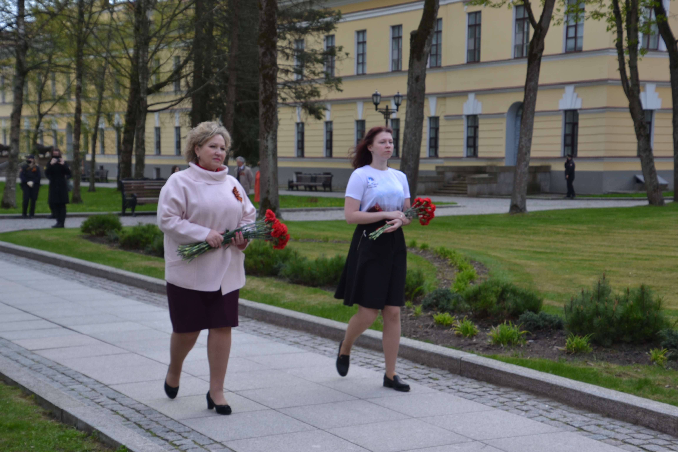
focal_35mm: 57
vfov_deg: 23.8
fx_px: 1073
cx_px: 339
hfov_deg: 35.1
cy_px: 226
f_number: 5.6
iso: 100
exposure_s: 1/125
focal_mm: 38
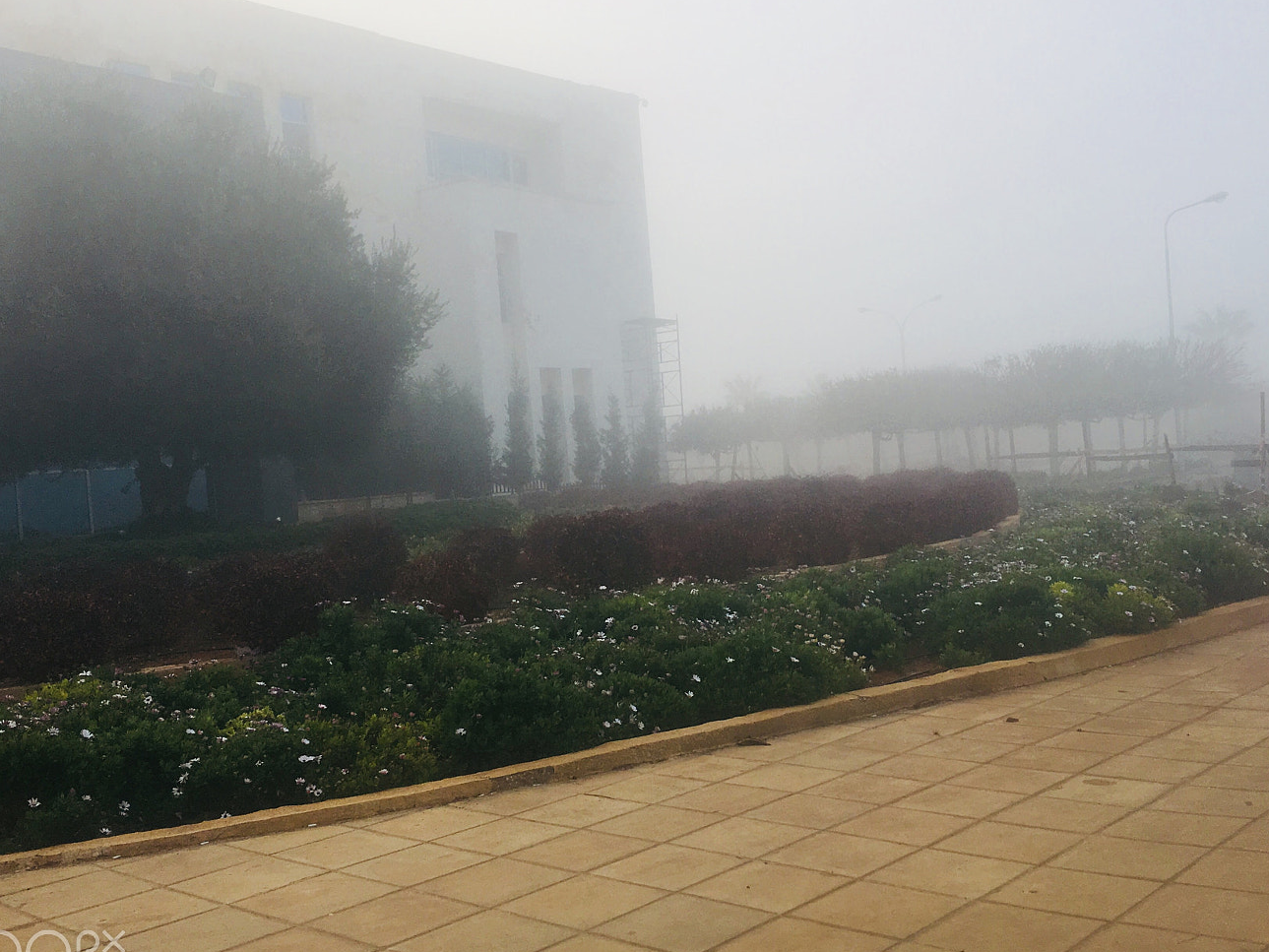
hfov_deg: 51.3
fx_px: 1320
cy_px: 491
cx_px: 668
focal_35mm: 36
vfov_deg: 39.7
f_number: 2.2
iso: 25
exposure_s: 1/458
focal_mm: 4.15
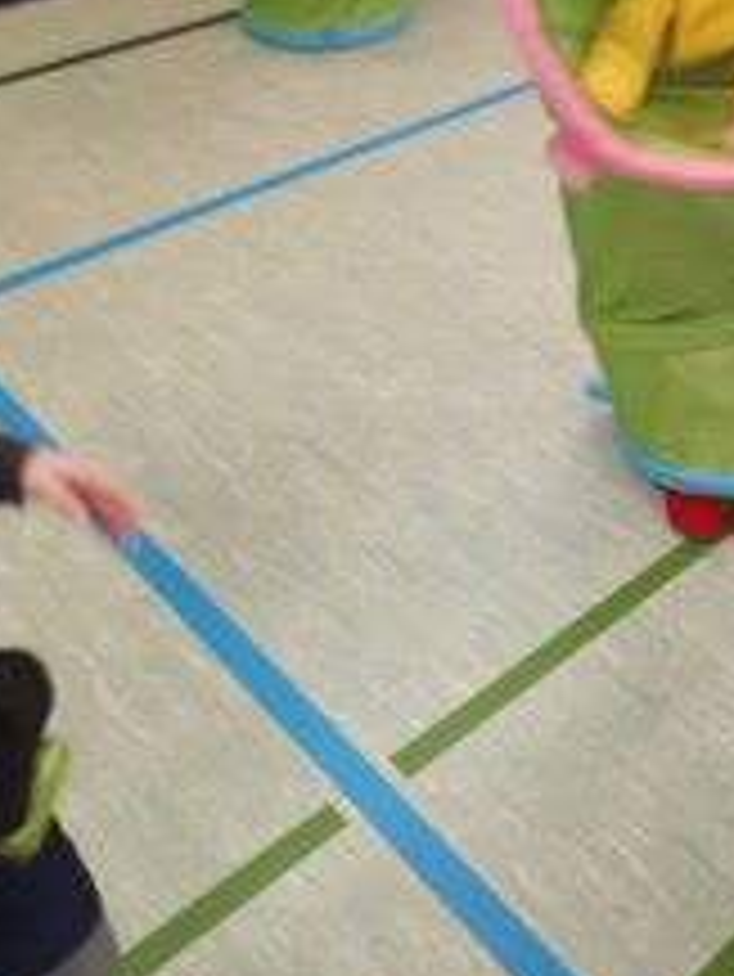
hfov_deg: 30.4
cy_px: 211
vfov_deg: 39.8
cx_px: 639
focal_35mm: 46
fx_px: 1299
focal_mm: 4.6
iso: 80
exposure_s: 1/50
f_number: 2
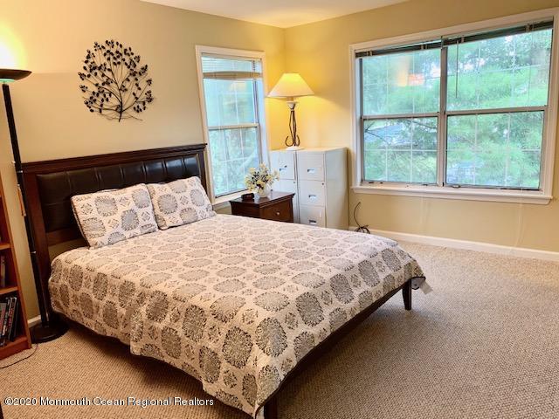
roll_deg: +3.6
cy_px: 210
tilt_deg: -12.1
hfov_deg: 67.3
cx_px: 280
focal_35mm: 26
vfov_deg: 53.1
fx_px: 420
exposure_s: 1/60
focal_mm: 4.25
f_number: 1.8
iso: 80
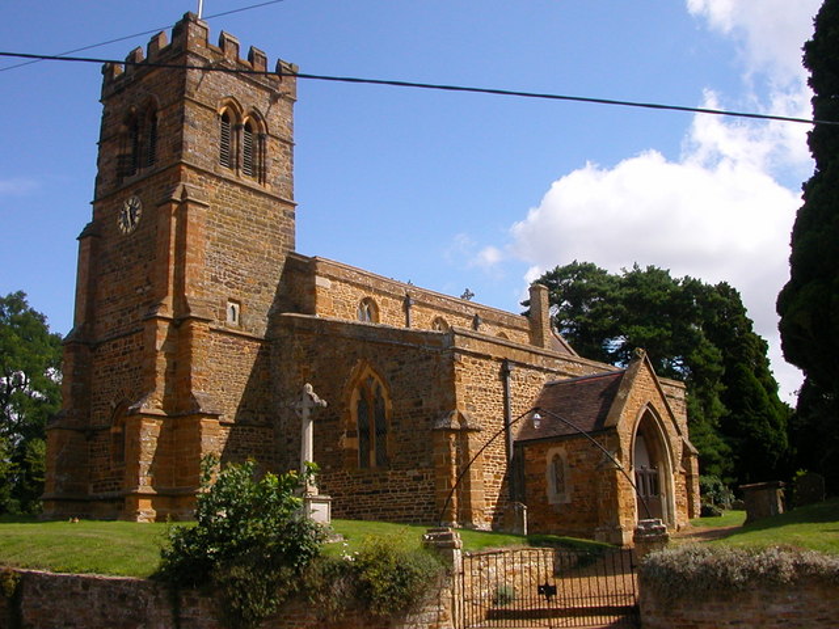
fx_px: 897
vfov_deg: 38.7
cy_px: 314
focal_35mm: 37
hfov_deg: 50.1
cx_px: 420
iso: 100
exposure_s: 1/575
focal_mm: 5.6
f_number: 4.5
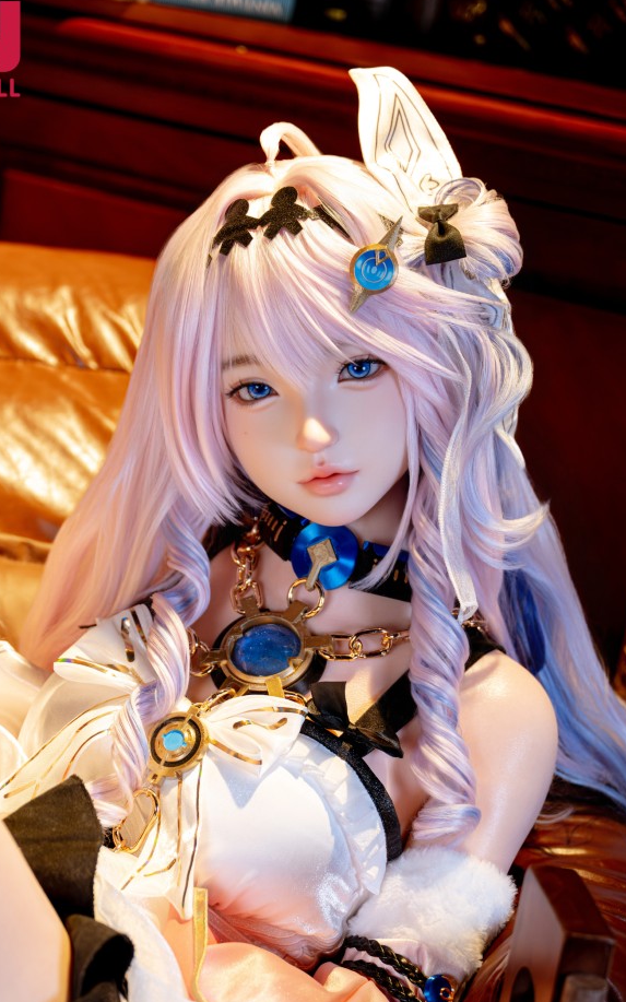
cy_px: 615
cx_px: 272
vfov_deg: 24.6
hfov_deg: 15.5
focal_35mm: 84
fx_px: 2293
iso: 400
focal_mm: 63
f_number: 3.2
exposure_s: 1/100
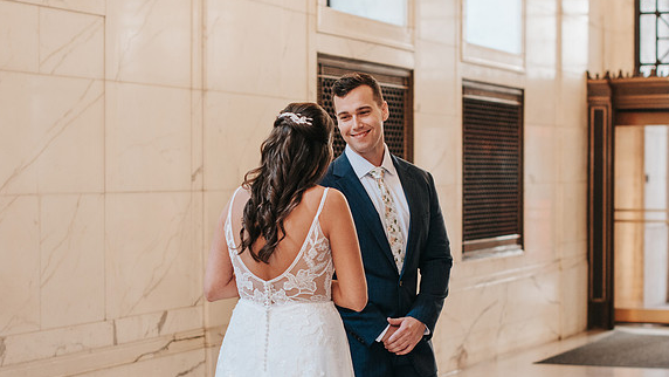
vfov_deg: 13.4
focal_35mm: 90
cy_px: 241
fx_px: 1597
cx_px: 367
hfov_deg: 23.7
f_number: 2.8
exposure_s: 1/200
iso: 800
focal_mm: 50
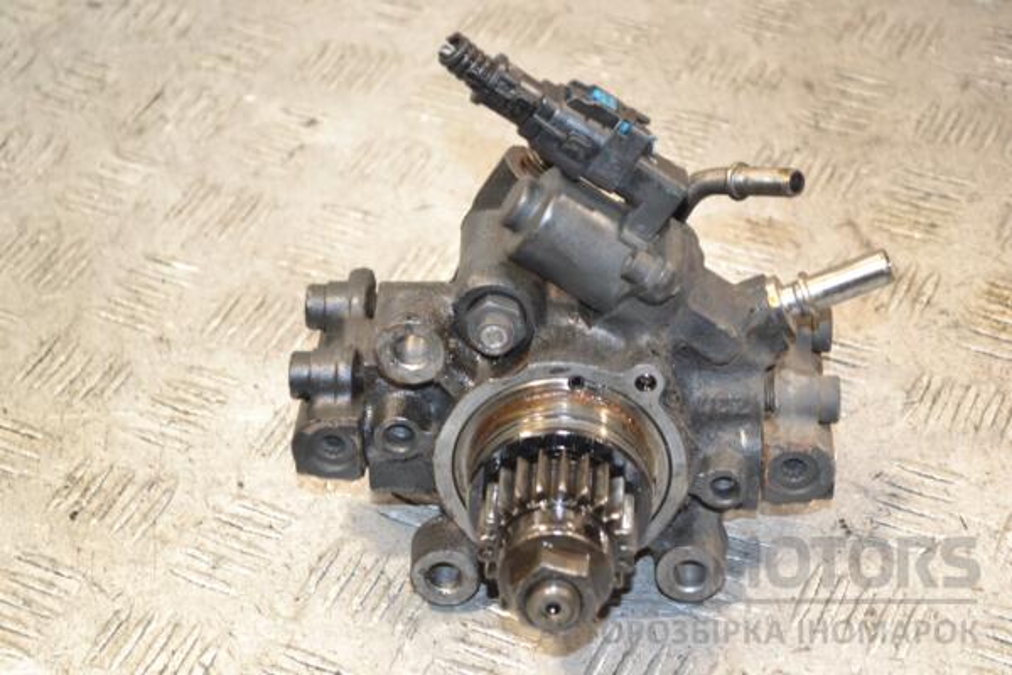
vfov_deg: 16.6
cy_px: 338
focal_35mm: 82
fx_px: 2319
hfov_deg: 24.6
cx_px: 506
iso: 800
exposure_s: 1/60
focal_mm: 55
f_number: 5.6
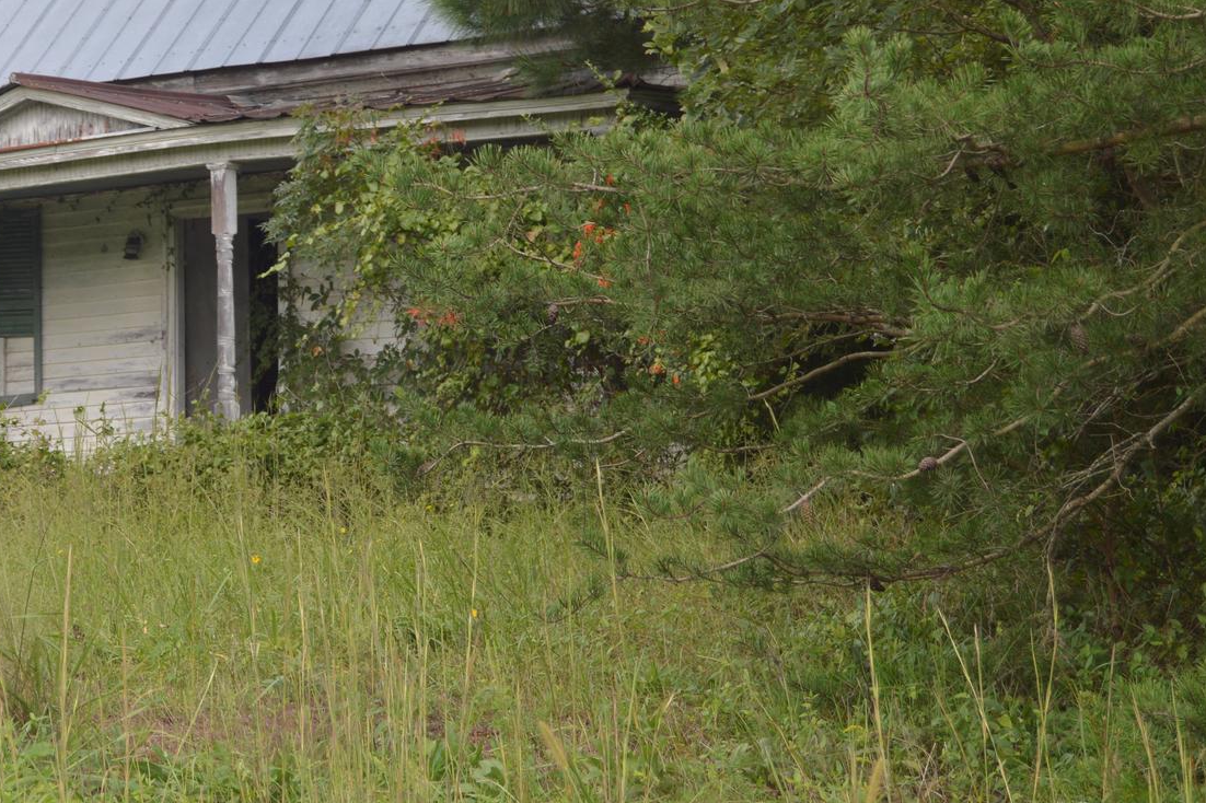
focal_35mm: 117
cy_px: 252
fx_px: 3918
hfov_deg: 17.4
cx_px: 318
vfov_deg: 11.7
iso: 100
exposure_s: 1/200
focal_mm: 42
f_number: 5.6
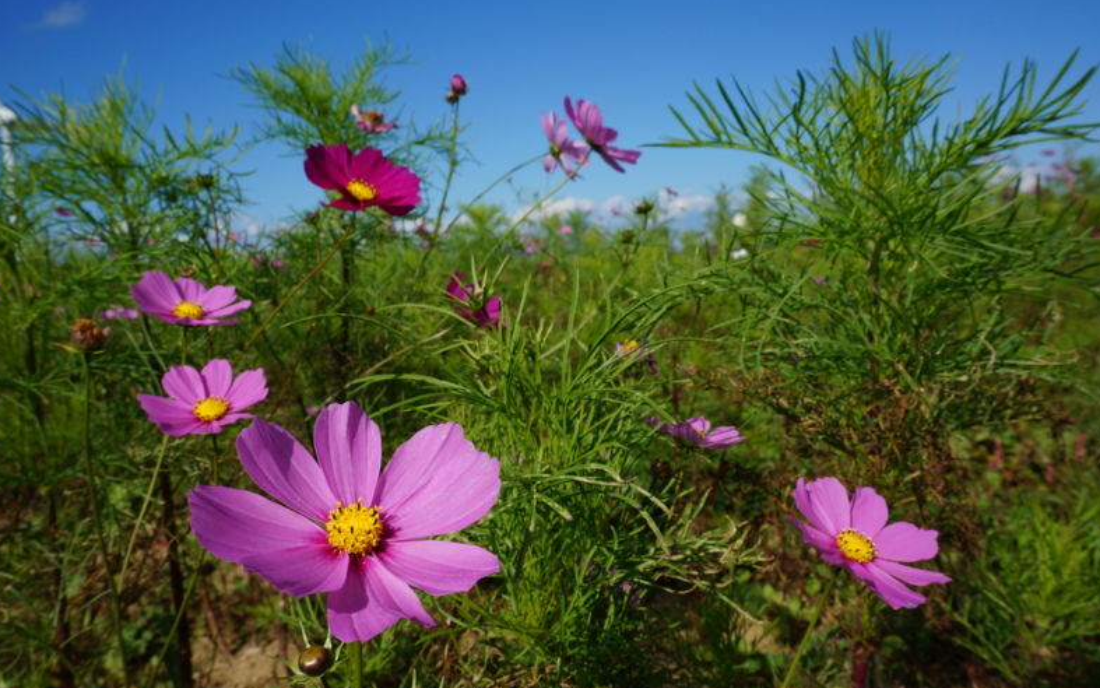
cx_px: 549
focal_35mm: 30
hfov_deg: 63.7
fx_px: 885
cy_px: 343
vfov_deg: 42.5
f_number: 13
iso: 100
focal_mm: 19
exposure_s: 1/160
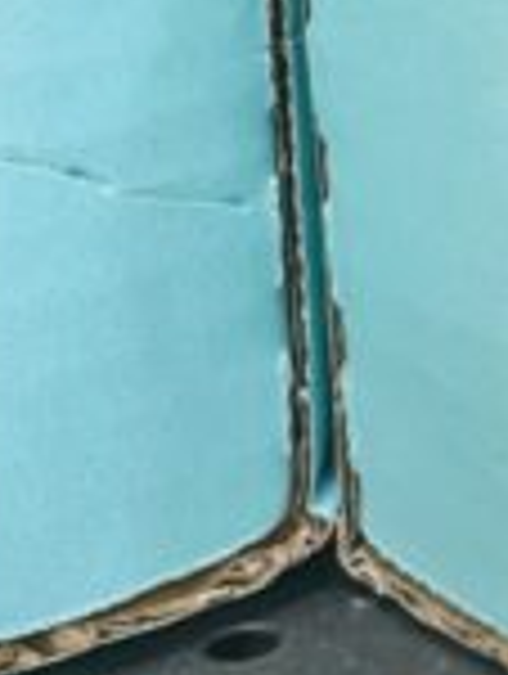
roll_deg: -0.4
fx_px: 3454
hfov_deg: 7.6
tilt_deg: -16.6
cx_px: 1380
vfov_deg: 11.0
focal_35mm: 177
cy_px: -108
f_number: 1.6
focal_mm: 4.2
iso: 125
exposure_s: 1/60
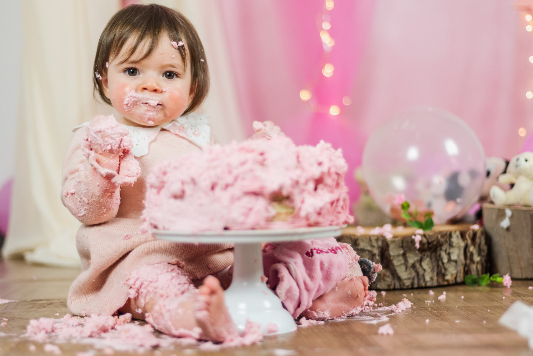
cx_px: 248
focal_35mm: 54
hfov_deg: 36.8
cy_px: 184
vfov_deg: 25.1
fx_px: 800
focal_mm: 50
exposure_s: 1/160
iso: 320
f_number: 1.8
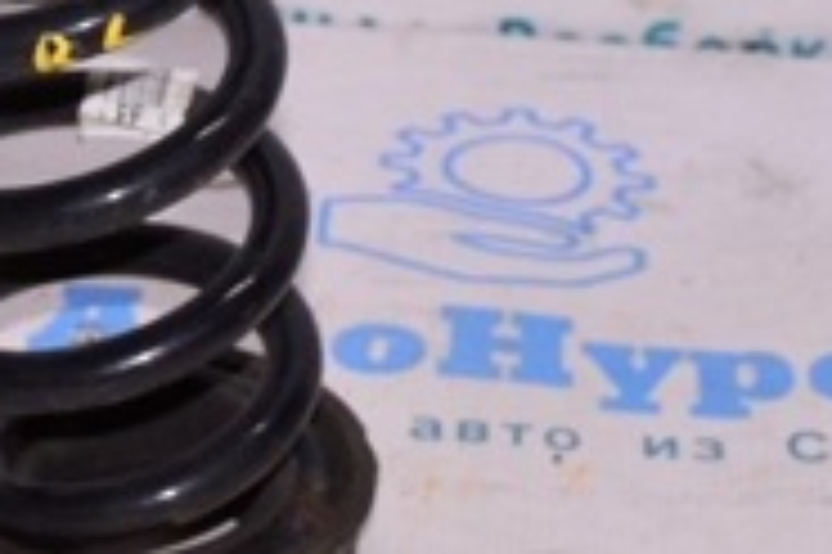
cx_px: 126
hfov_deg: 12.3
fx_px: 3833
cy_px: -205
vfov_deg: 8.1
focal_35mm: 166
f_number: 8
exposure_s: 1/200
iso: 1600
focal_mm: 32
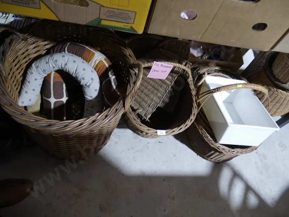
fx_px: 250
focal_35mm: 30
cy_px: 108
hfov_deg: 60.0
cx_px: 144
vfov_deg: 46.8
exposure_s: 1/60
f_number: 3.6
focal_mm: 15
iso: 800
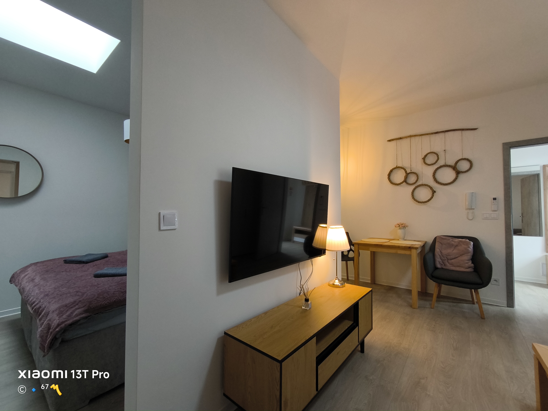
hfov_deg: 98.2
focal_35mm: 15
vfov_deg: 81.7
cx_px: 274
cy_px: 206
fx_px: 237
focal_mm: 1.91
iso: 125
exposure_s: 1/50
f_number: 2.2
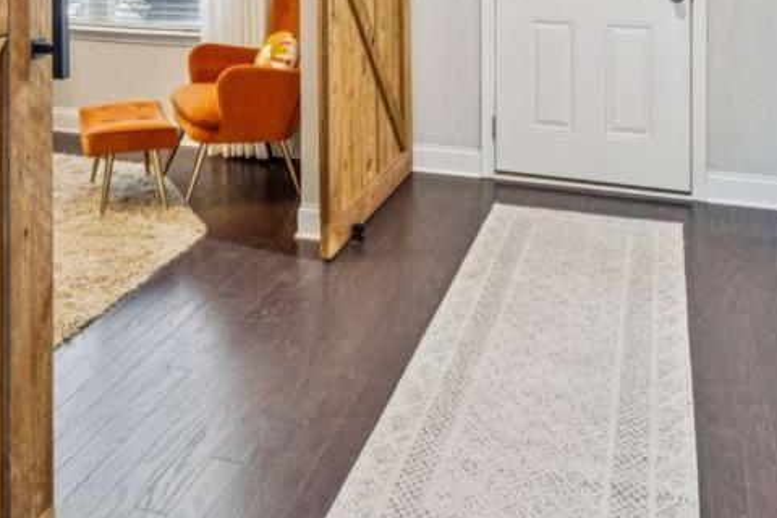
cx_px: 361
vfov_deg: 29.3
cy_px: -87
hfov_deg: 48.4
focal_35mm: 40
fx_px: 863
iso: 400
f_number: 5.6
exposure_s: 1/30
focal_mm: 16
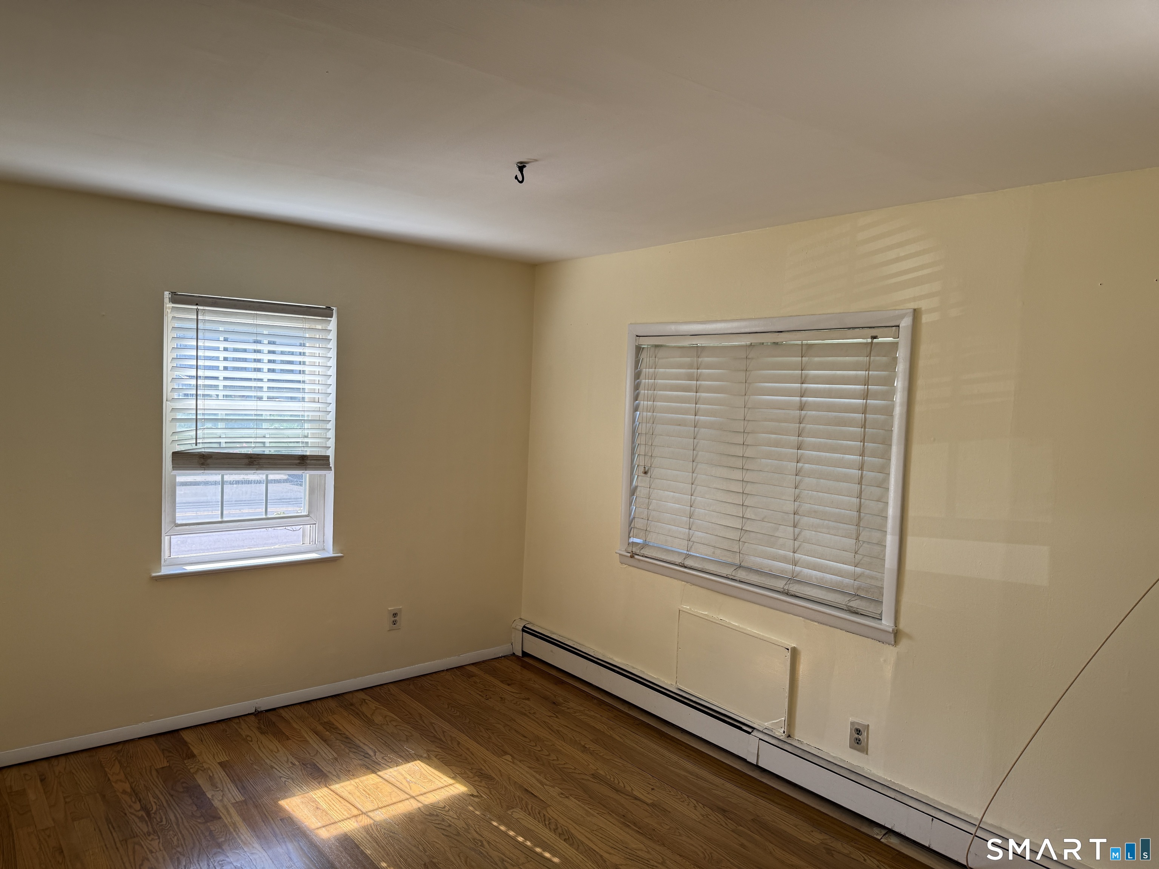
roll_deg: -2.3
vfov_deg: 56.8
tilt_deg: -5.9
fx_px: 804
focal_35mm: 24
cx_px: 580
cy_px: 434
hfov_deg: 71.6
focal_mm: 6.76
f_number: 1.78
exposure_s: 1/265
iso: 100
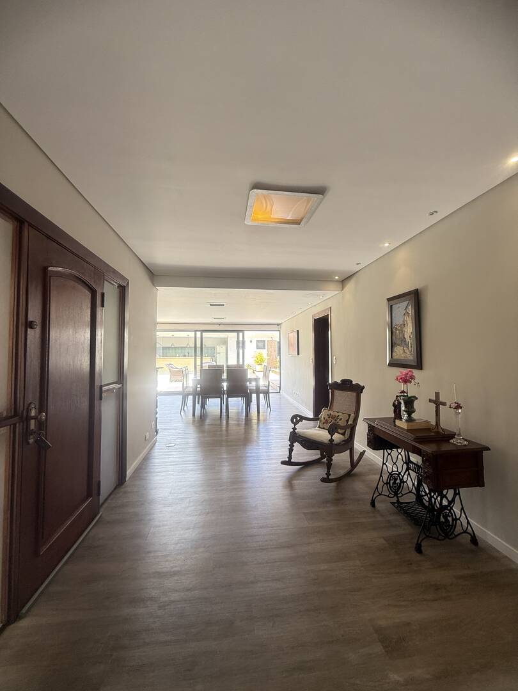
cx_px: 259
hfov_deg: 85.7
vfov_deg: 102.1
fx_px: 279
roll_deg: +0.0
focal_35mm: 14
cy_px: 346
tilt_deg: +2.9
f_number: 2.2
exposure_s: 1/99
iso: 125
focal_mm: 2.22
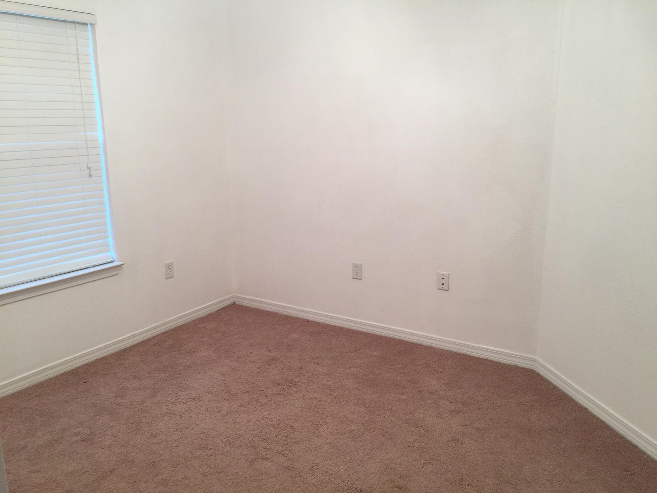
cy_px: 246
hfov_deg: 61.7
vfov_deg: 48.2
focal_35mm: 29
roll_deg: -0.4
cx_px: 328
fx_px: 550
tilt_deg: -14.4
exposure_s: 1/30
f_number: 2.2
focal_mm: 4.15
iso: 32
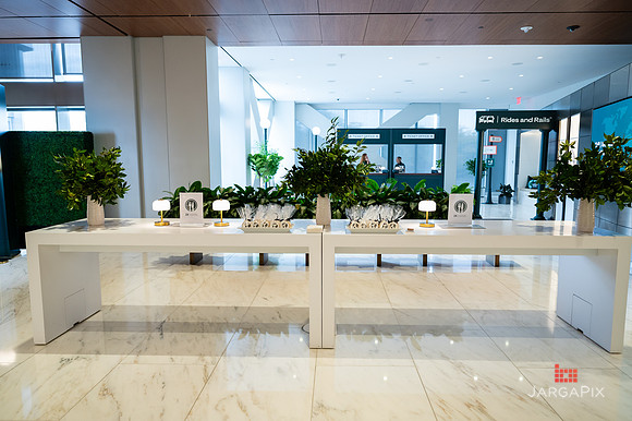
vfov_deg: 51.0
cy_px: 211
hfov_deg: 71.2
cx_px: 324
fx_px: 441
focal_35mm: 25
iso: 1000
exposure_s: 1/160
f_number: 3.2
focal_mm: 24
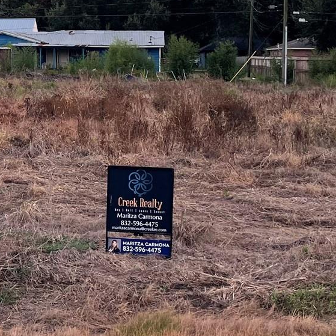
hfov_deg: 21.2
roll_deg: -1.7
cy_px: 69
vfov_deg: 21.1
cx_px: 90
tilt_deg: +0.8
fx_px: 890
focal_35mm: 81
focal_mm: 5.1
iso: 32
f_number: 1.6
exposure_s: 1/191
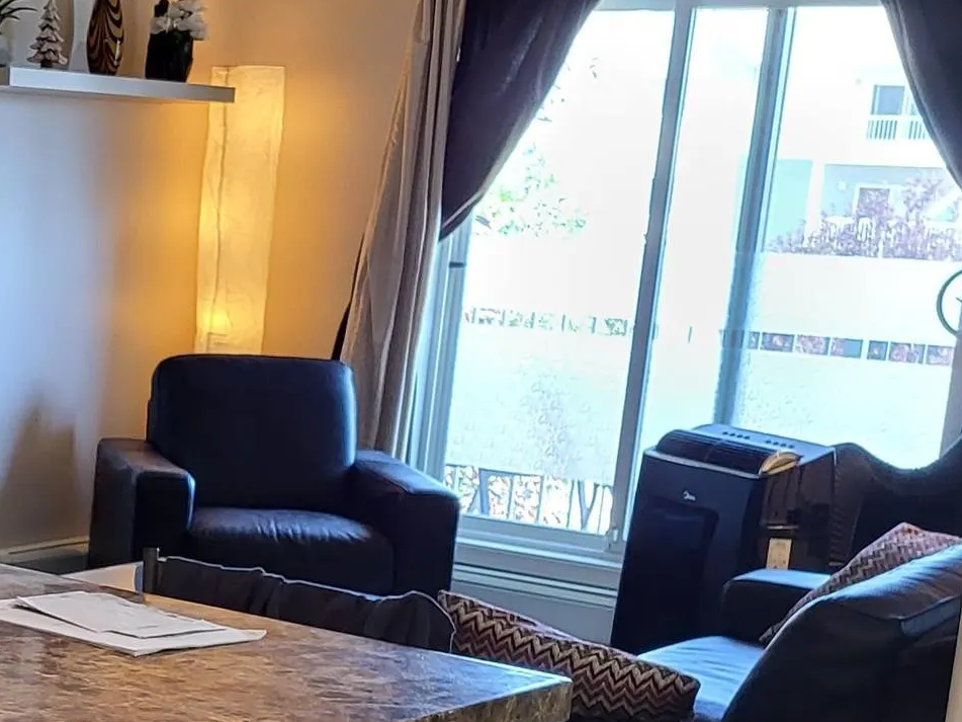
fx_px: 2334
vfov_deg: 17.4
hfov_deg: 20.7
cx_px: -378
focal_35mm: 84
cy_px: 579
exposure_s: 1/40
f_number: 1.8
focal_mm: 5.4
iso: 160
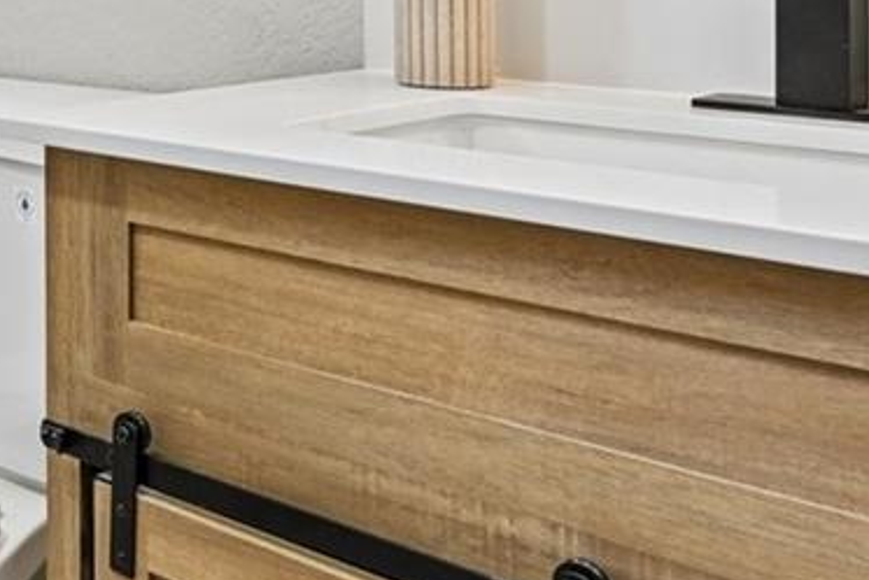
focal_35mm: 60
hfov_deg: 28.5
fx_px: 1449
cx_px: -205
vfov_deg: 21.2
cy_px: -102
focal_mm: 14
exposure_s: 1/15
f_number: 10
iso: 320
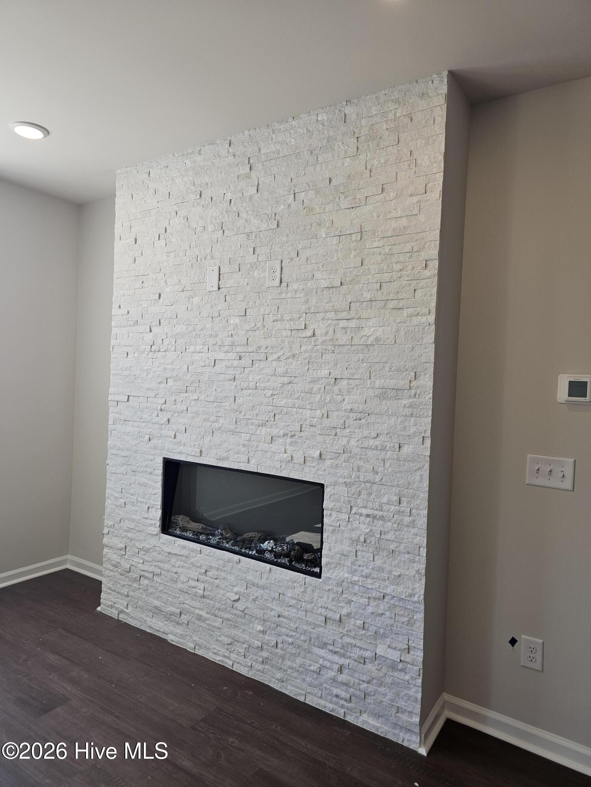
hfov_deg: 58.9
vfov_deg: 73.9
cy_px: 394
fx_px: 524
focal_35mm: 23
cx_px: 296
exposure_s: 1/120
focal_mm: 6.3
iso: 50
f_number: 1.7
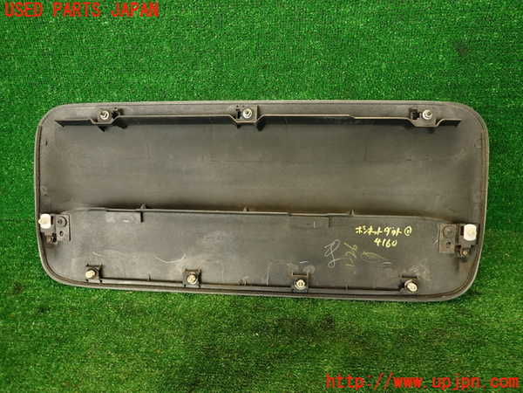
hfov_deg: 69.4
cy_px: 196
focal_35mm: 25
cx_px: 262
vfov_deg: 54.9
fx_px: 378
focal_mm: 4.5
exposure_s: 1/40
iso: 200
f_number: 2
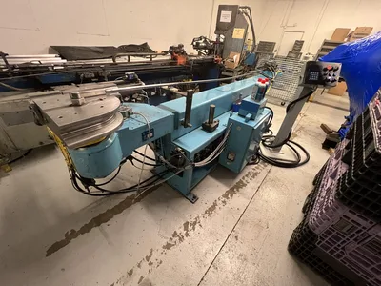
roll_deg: -5.8
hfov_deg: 106.2
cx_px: 190
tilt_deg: -35.6
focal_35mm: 13
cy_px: 143
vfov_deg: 89.9
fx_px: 143
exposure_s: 1/60
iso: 640
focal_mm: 1.57
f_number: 1.8
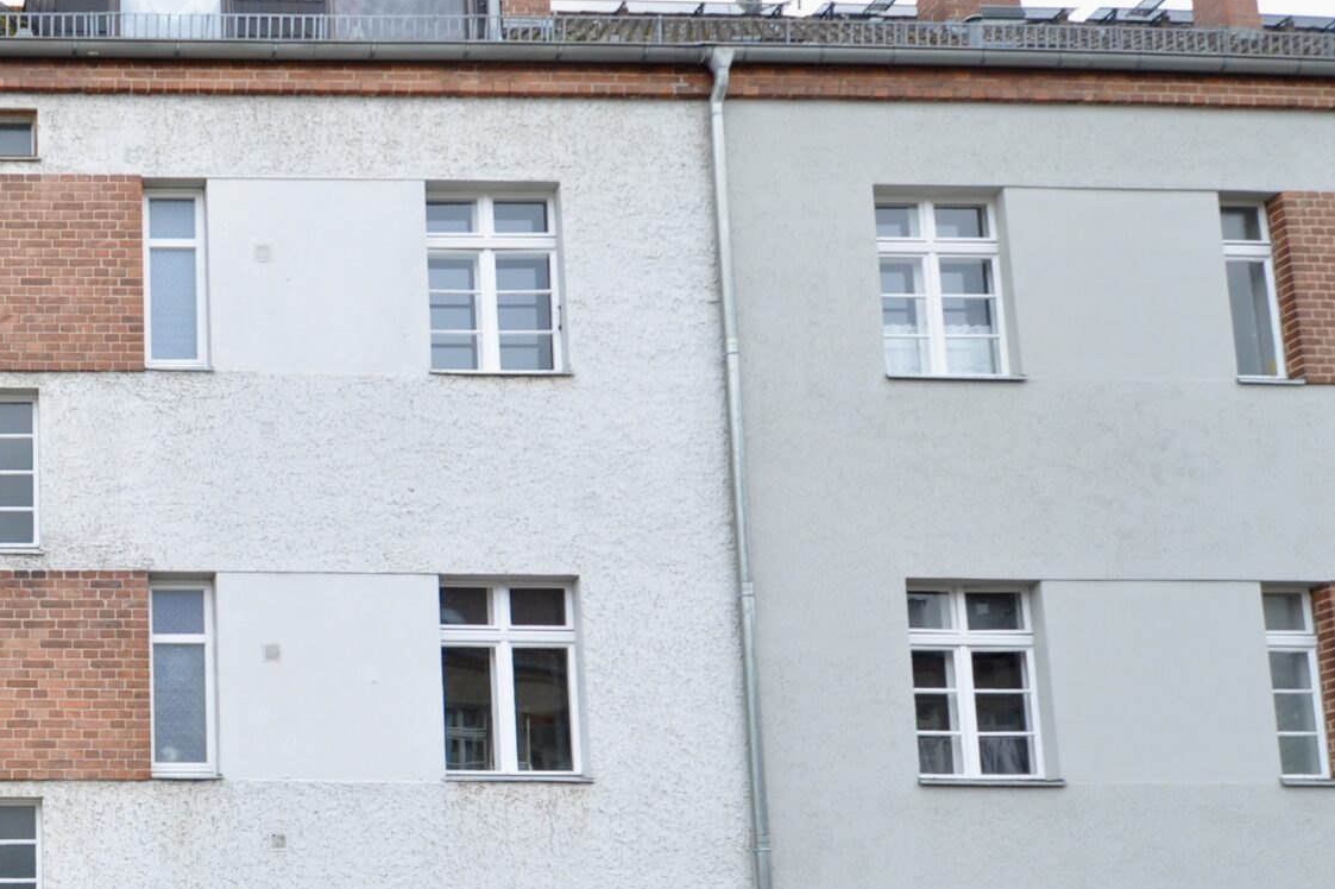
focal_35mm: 41
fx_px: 1520
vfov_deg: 31.3
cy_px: 774
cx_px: -75
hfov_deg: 40.0
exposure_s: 1/80
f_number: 4.5
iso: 200
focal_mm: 12
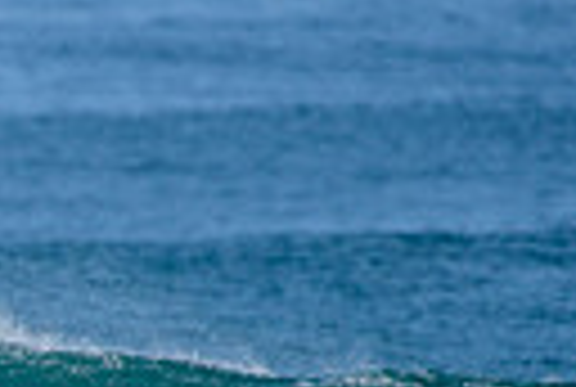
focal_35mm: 2261
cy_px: 614
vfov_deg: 0.6
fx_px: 36260
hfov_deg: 0.9
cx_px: -680
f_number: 5.6
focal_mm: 500
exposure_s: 1/2000
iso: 160
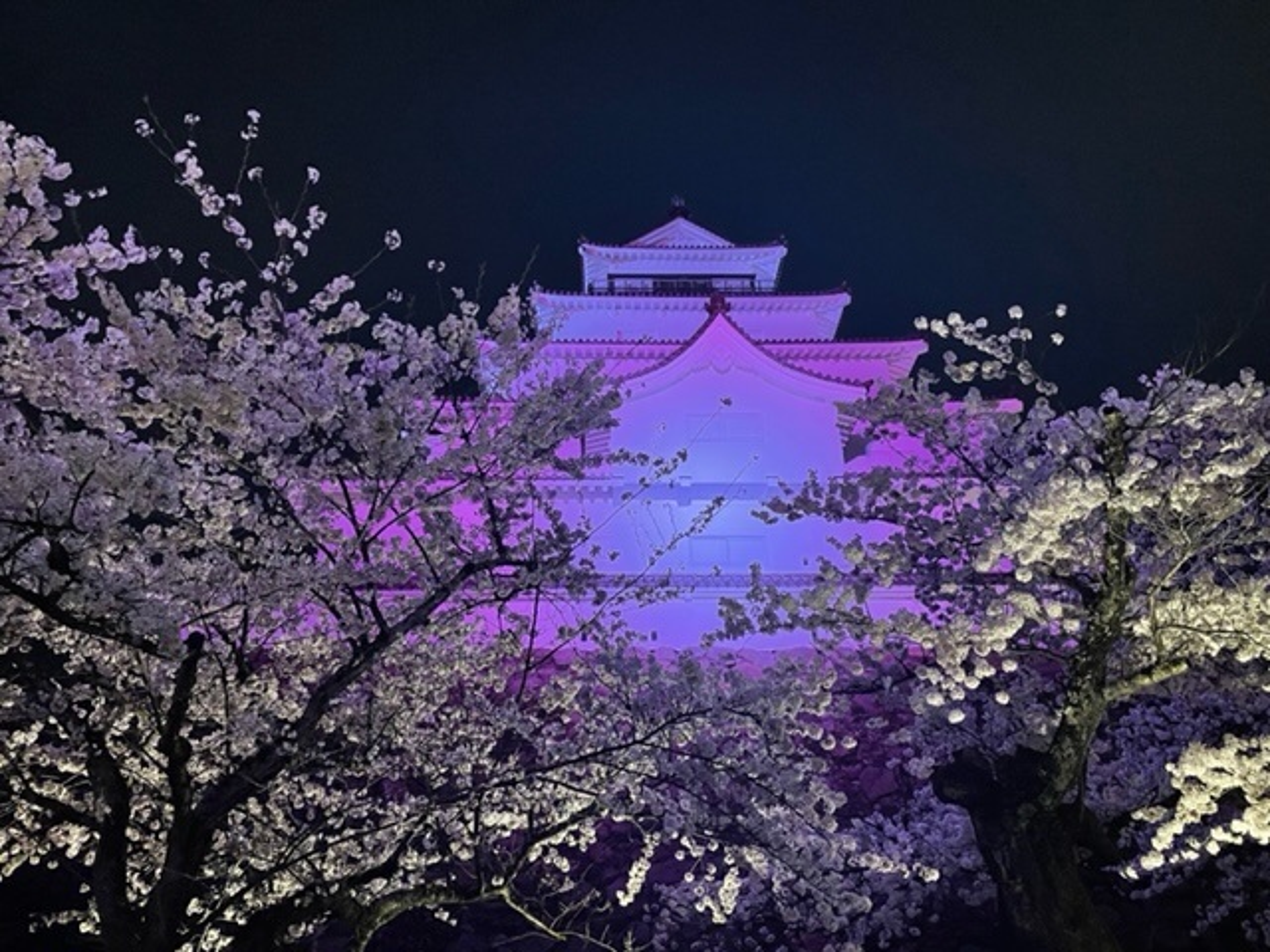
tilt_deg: +30.6
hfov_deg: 67.3
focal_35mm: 26
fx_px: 954
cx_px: 635
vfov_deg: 53.1
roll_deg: +1.4
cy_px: 476
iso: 500
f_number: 1.6
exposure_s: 1/25
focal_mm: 4.2
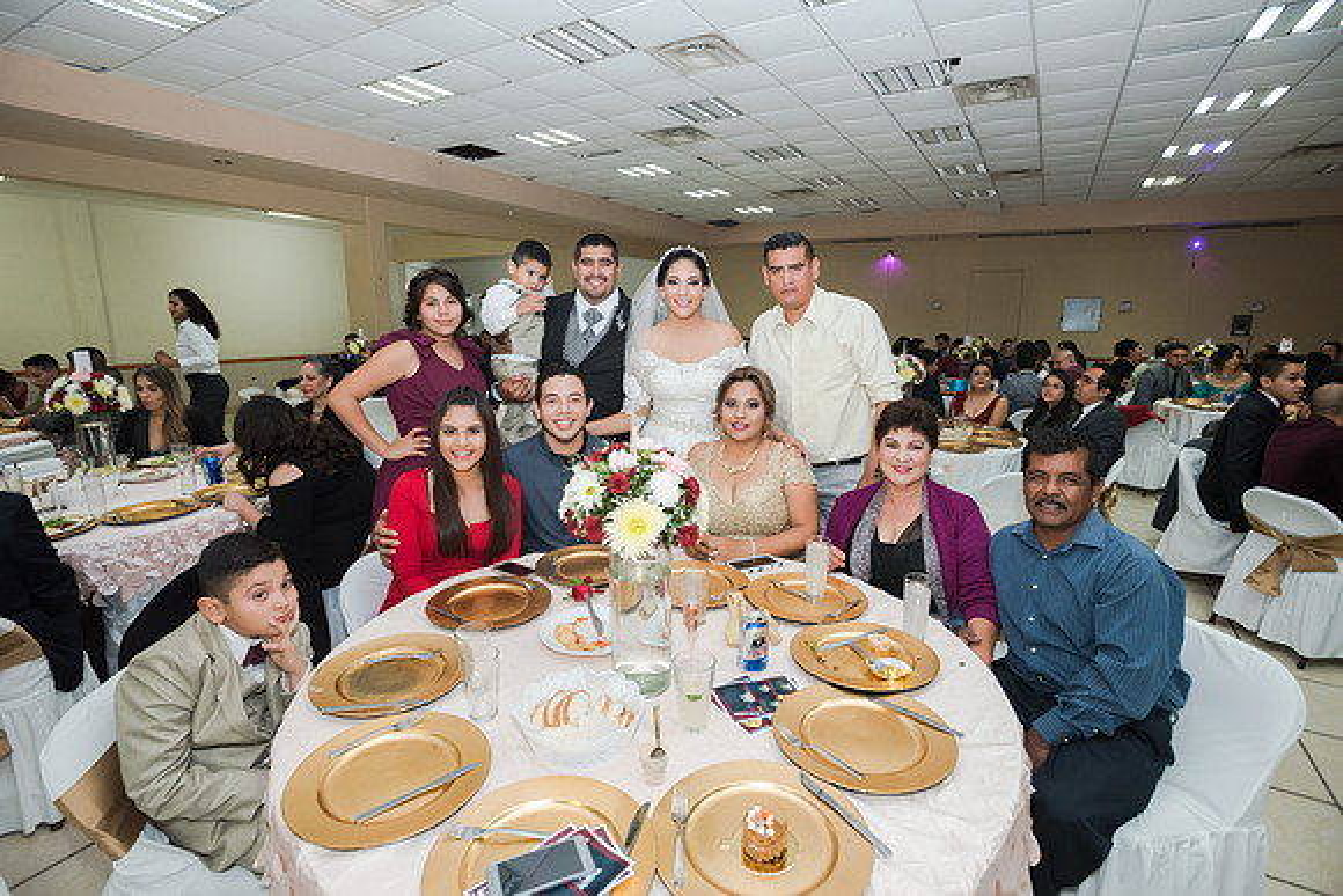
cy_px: 448
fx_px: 634
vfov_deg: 70.5
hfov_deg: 93.3
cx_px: 672
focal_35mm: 17
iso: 1600
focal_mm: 17
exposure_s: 1/100
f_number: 4
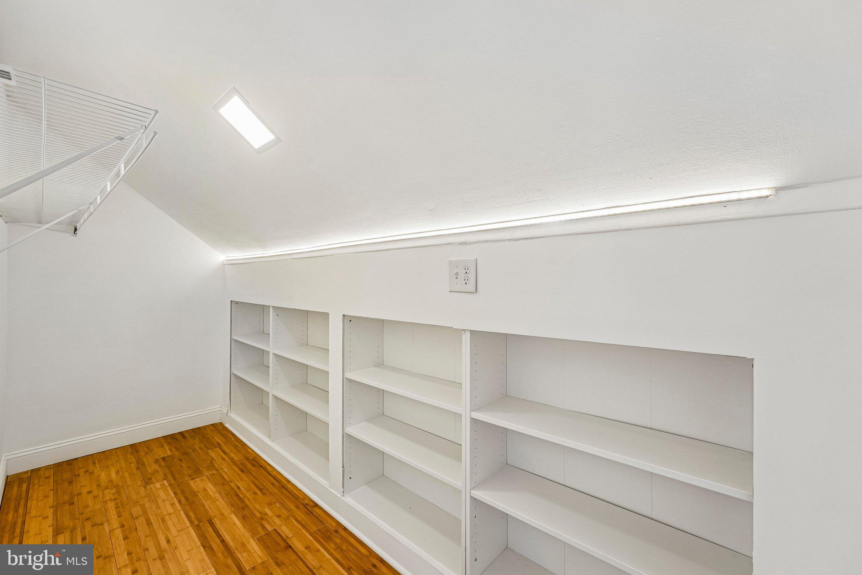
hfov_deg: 104.3
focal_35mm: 14
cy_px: 288
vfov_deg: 81.2
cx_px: 431
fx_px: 335
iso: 500
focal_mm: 14
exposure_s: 1/40
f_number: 8
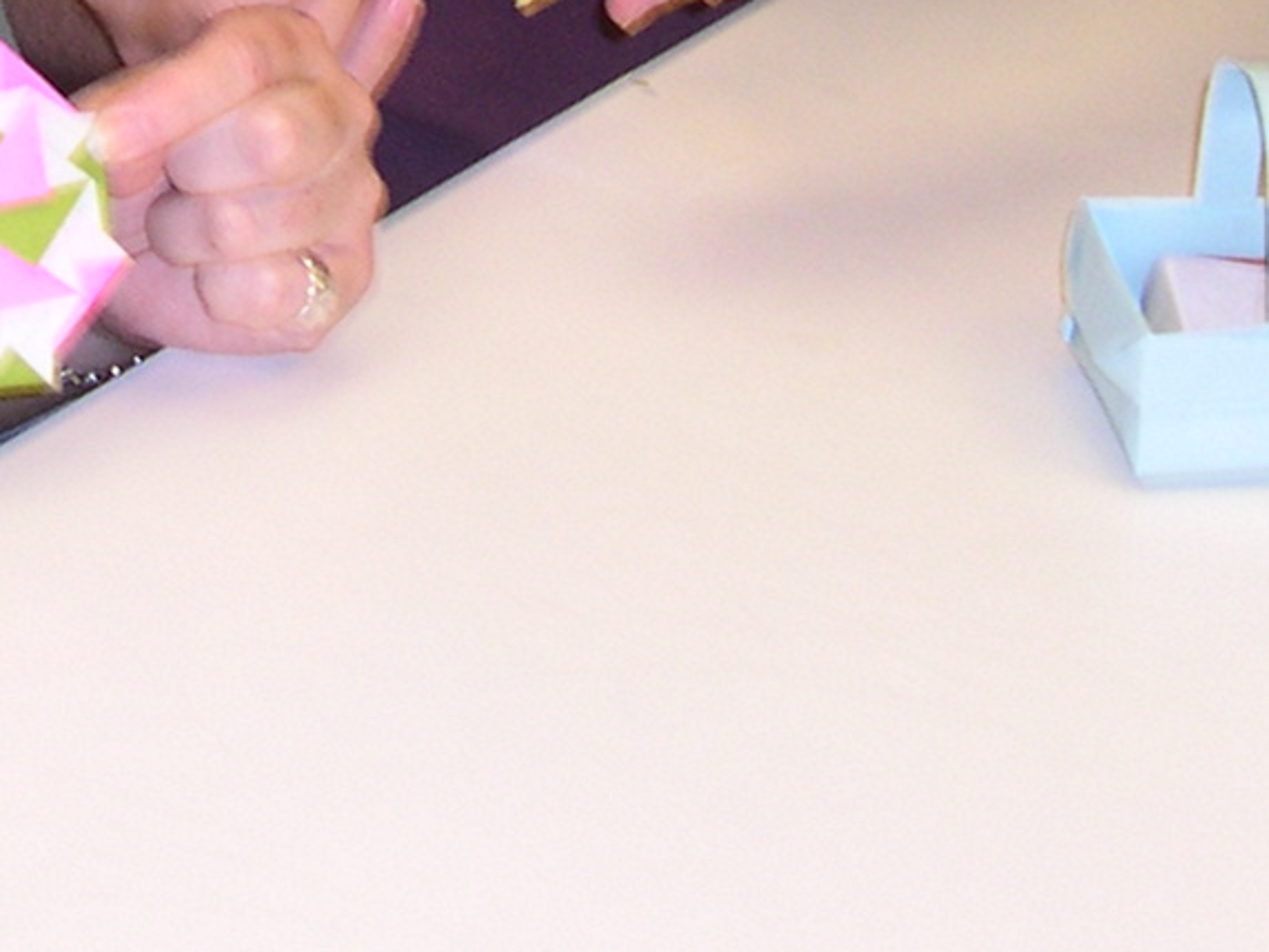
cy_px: -801
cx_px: -106
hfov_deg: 12.9
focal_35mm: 151
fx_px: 5536
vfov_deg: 9.3
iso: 100
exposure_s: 1/30
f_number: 2.8
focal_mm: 8
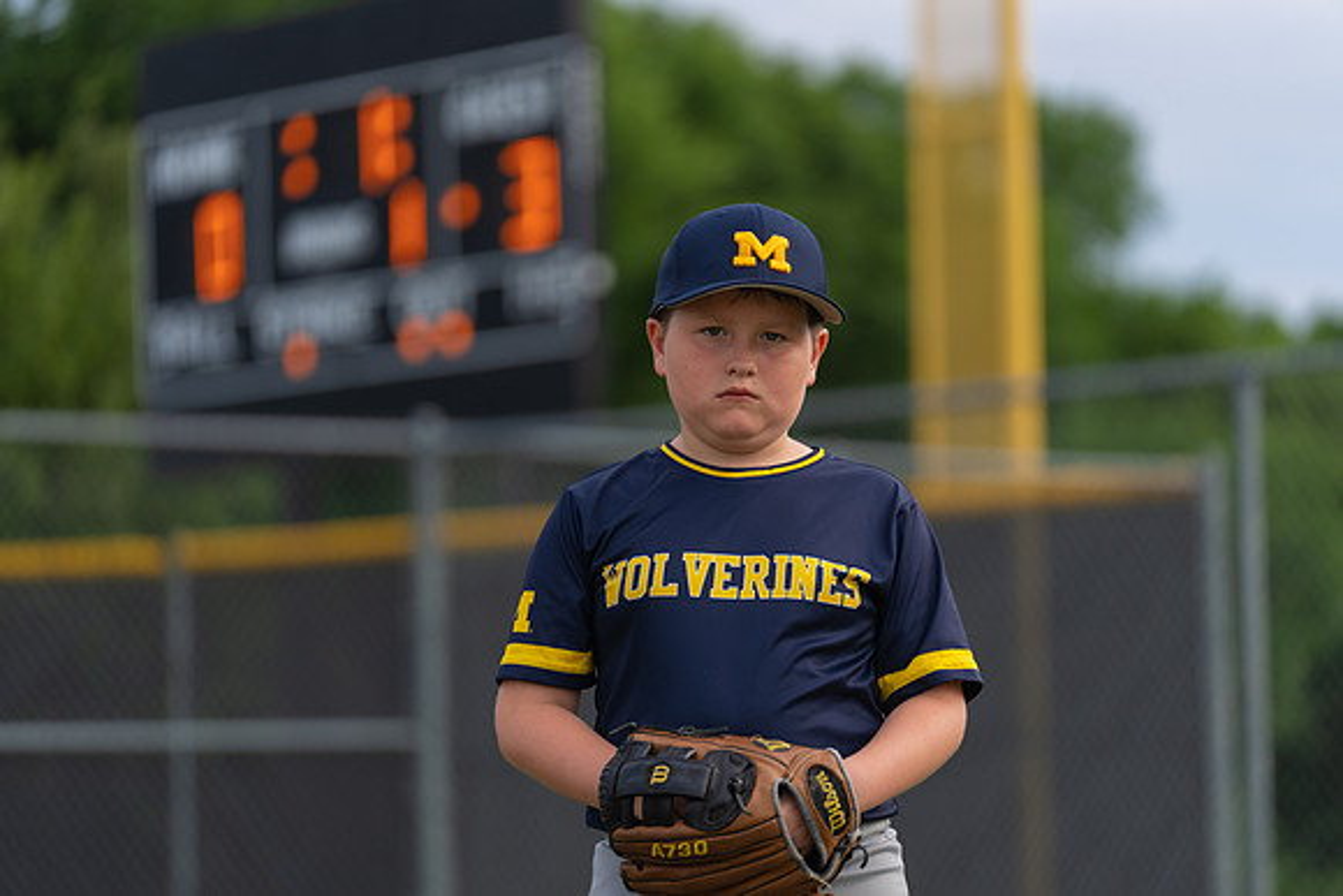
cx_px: 672
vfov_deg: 9.1
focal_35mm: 151
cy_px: 448
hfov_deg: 13.6
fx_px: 5634
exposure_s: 1/320
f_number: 2.8
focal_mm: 151
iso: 200
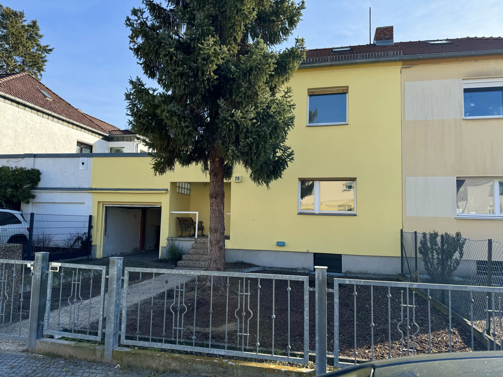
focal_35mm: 24
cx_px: 252
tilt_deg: +5.4
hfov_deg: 71.6
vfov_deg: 56.8
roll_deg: -1.3
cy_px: 188
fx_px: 349
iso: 80
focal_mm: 6.76
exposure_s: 1/1767
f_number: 1.78
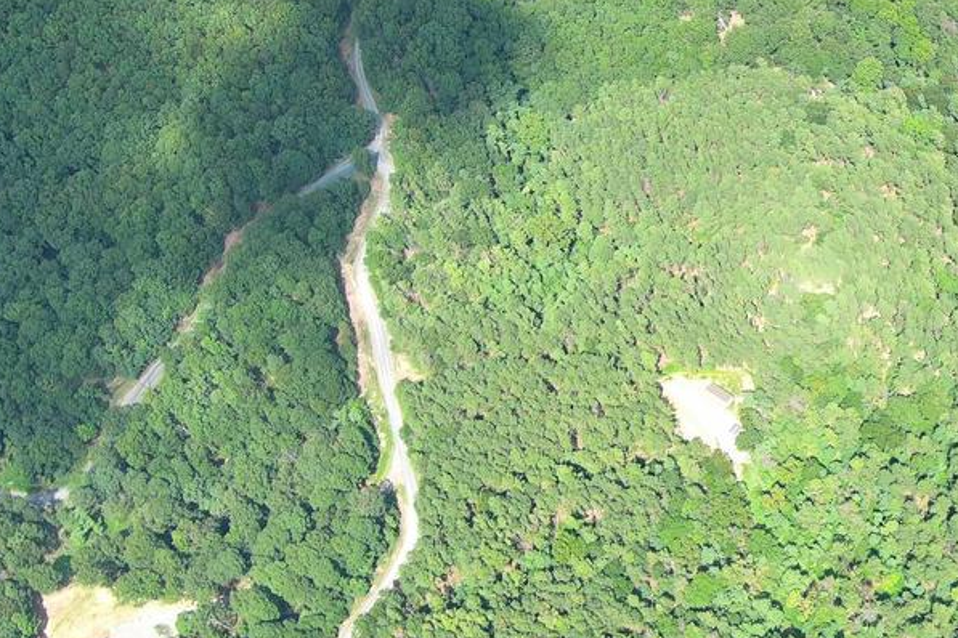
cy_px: 370
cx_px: 1147
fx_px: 1863
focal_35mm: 70
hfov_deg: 25.8
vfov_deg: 19.4
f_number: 2.8
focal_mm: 10.57
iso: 100
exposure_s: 1/426
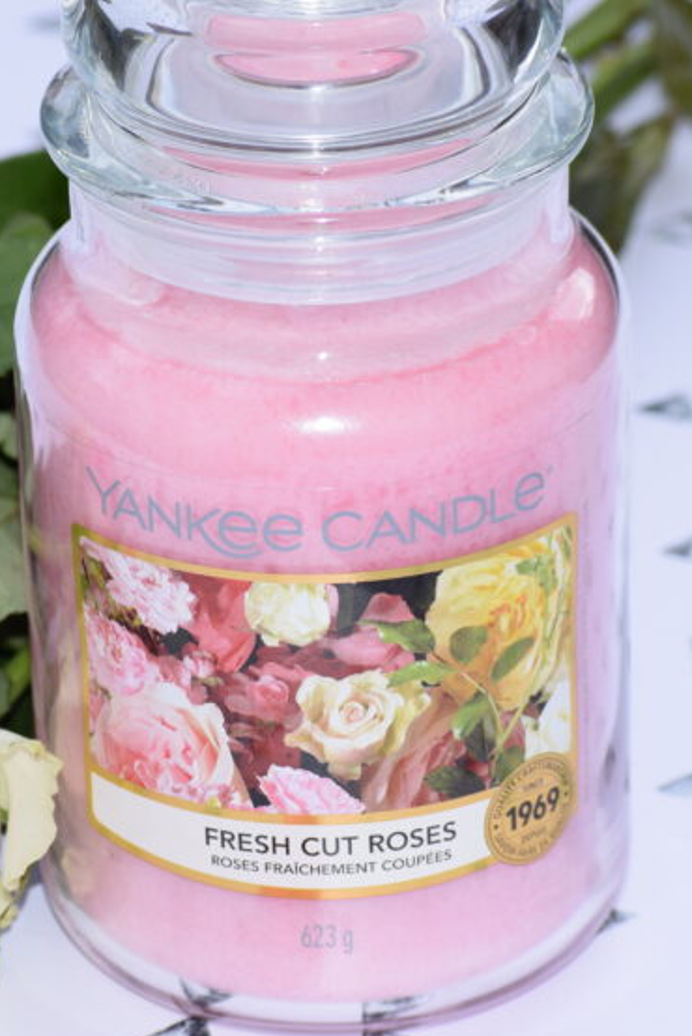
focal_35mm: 194
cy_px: 489
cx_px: 174
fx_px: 5586
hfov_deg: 7.1
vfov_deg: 10.6
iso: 100
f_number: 7.1
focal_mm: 70
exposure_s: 1/200
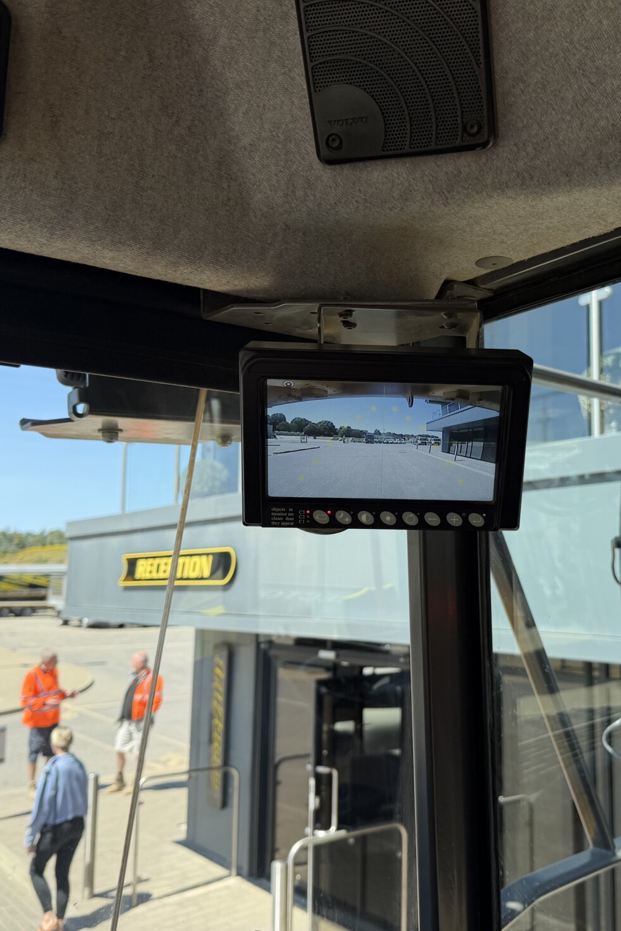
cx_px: 410
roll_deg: +0.0
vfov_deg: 55.8
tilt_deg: +7.7
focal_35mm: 34
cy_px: 467
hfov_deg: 38.5
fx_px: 879
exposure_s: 1/1361
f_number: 1.78
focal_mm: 6.76
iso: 80
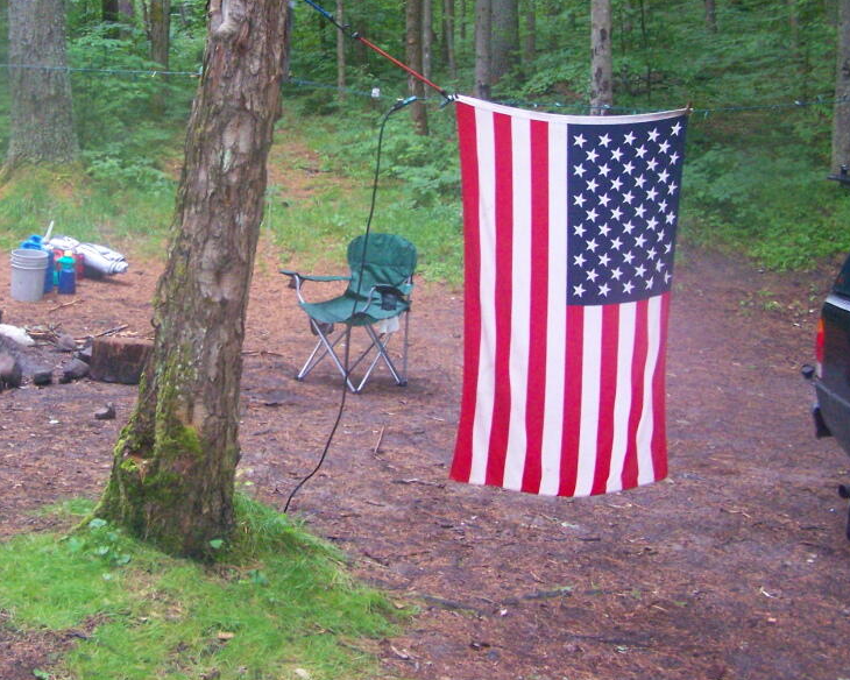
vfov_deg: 29.0
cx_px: 277
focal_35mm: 52
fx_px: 1308
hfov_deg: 35.6
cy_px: 235
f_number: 2.8
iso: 400
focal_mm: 6.3
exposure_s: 1/160
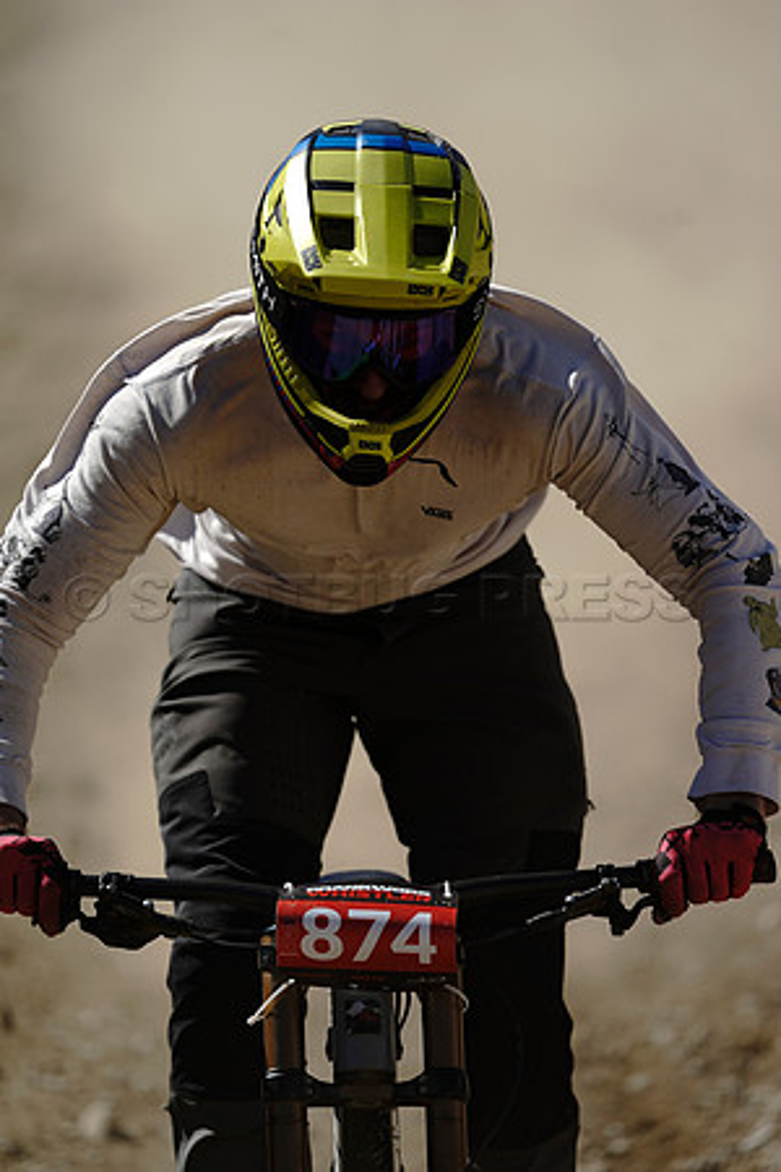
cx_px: 390
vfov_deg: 3.4
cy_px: 586
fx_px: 19523
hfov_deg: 2.3
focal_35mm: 600
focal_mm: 600
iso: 160
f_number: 4
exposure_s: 1/2000
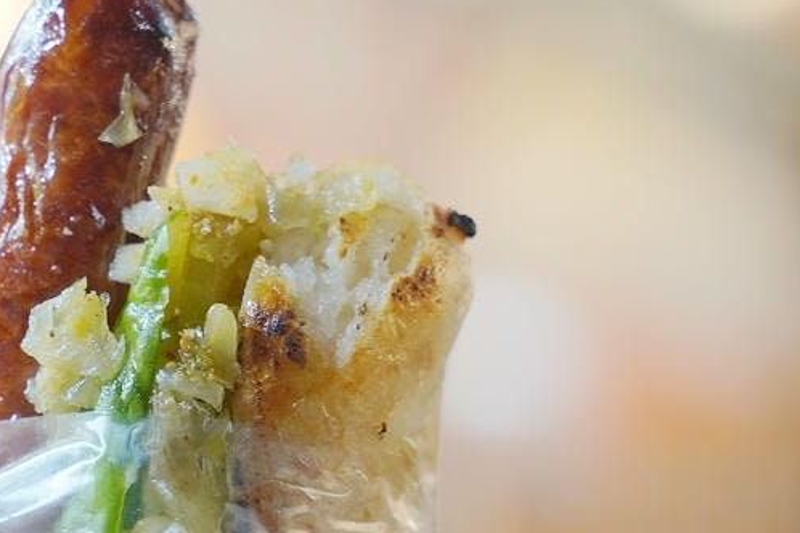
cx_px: 137
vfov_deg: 8.4
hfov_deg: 12.5
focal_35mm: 164
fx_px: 3644
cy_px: 379
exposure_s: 1/80
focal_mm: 68
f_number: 4
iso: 640
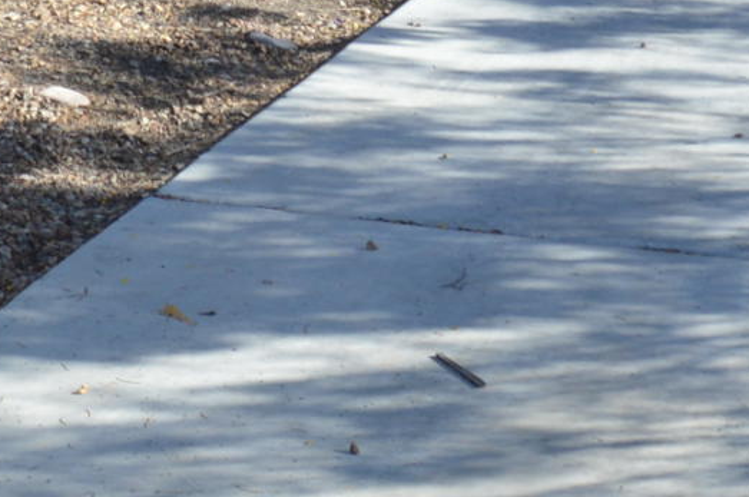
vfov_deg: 8.3
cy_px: -539
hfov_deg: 13.3
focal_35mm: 155
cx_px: 385
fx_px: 3220
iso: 100
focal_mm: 18
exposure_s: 1/200
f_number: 7.1
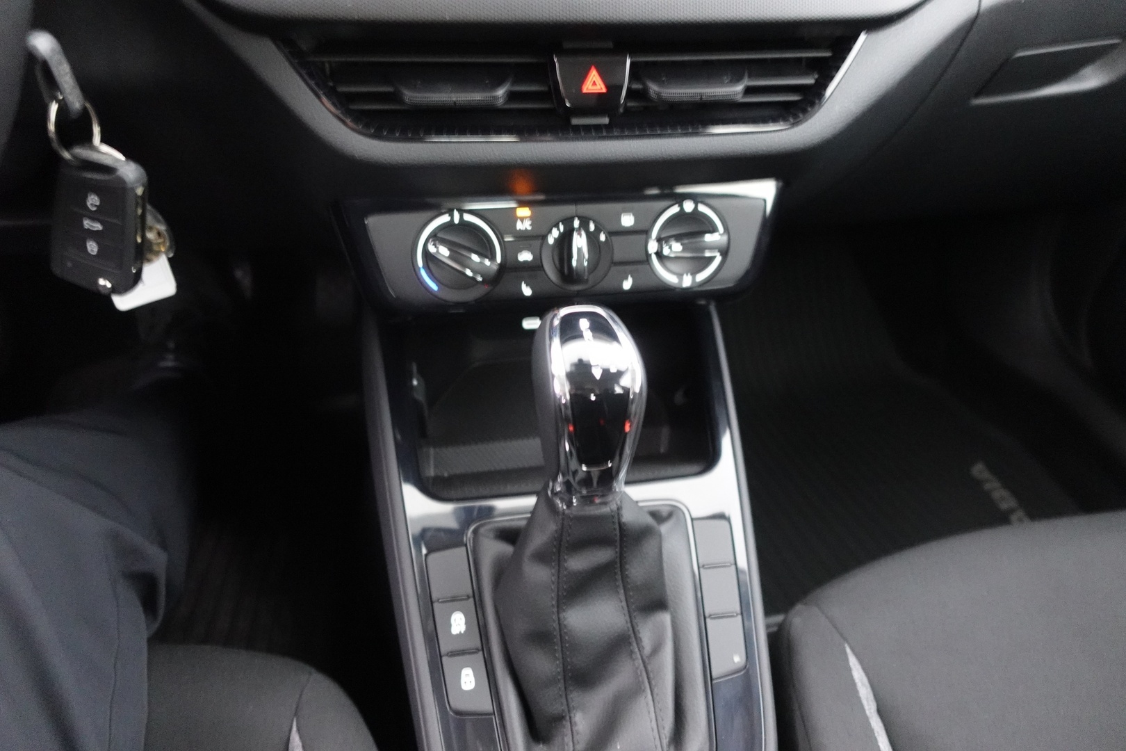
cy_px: 376
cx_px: 563
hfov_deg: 73.7
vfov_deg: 53.1
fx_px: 751
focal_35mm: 24
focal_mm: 9.4
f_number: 1.8
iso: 3200
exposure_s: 1/13
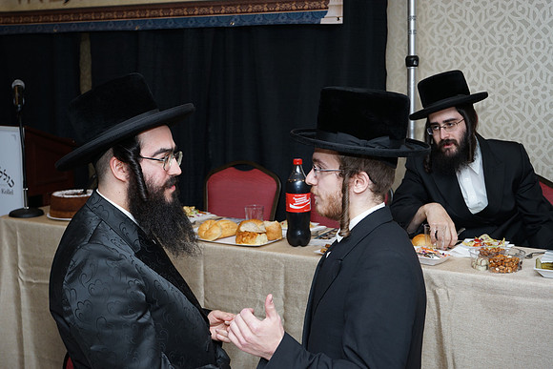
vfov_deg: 28.1
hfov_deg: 41.1
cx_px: 276
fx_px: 737
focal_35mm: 48
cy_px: 184
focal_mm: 48
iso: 640
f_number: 6.3
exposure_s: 1/125
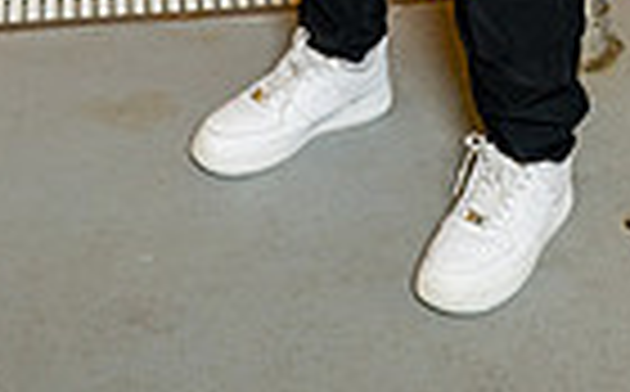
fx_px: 1971
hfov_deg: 18.1
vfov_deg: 9.9
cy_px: -568
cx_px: 468
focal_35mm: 115
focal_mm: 35
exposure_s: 1/250
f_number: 4
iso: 1600
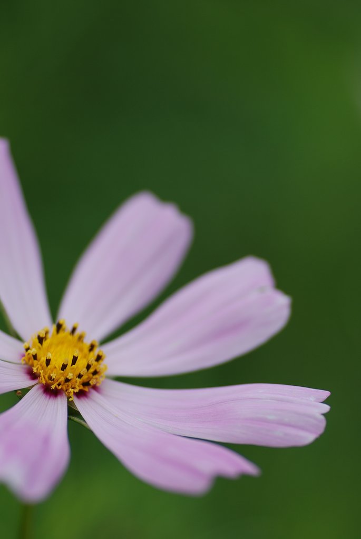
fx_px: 2026
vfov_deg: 15.2
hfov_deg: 10.2
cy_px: 270
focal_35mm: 135
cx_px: 180
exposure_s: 1/800
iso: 100
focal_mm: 90
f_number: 3.8
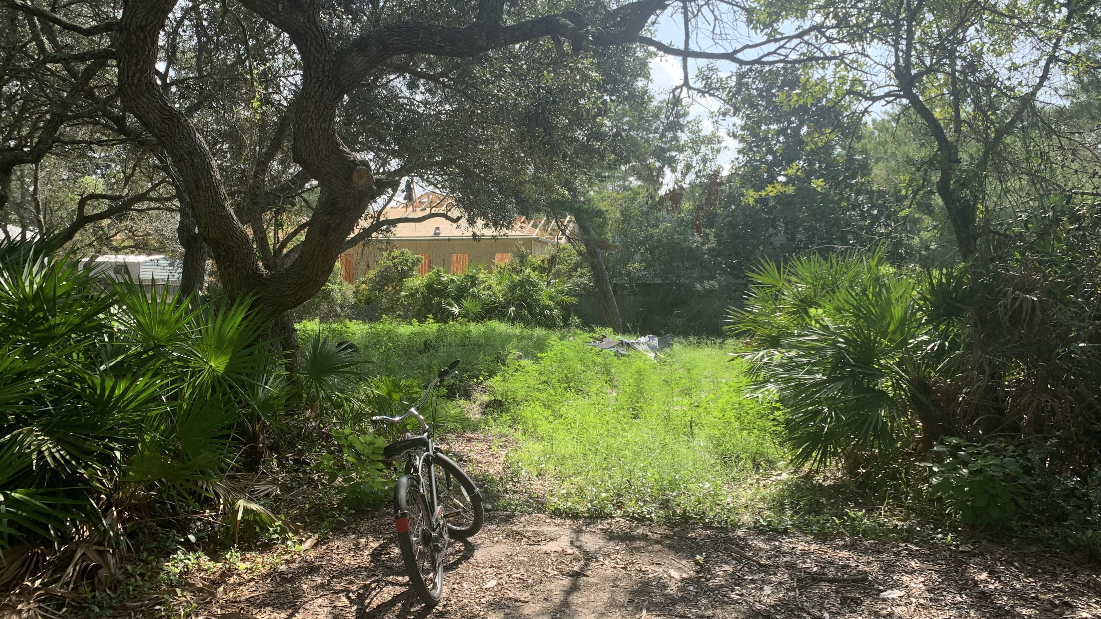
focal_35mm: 29
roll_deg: +0.1
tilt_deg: +0.7
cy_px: 273
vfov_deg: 40.1
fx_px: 847
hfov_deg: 66.1
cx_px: 543
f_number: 1.8
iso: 25
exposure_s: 1/692
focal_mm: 4.25
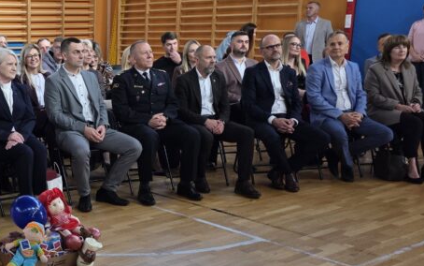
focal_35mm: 55
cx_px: 32
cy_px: 179
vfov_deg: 23.5
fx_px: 636
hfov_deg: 34.5
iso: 80
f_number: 1.7
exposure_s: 1/180
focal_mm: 6.3
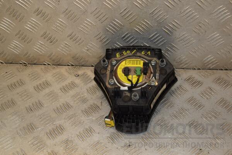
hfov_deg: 41.1
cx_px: 116
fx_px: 309
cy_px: 78
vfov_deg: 28.1
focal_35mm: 48
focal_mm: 32
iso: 800
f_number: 7.1
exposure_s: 1/200
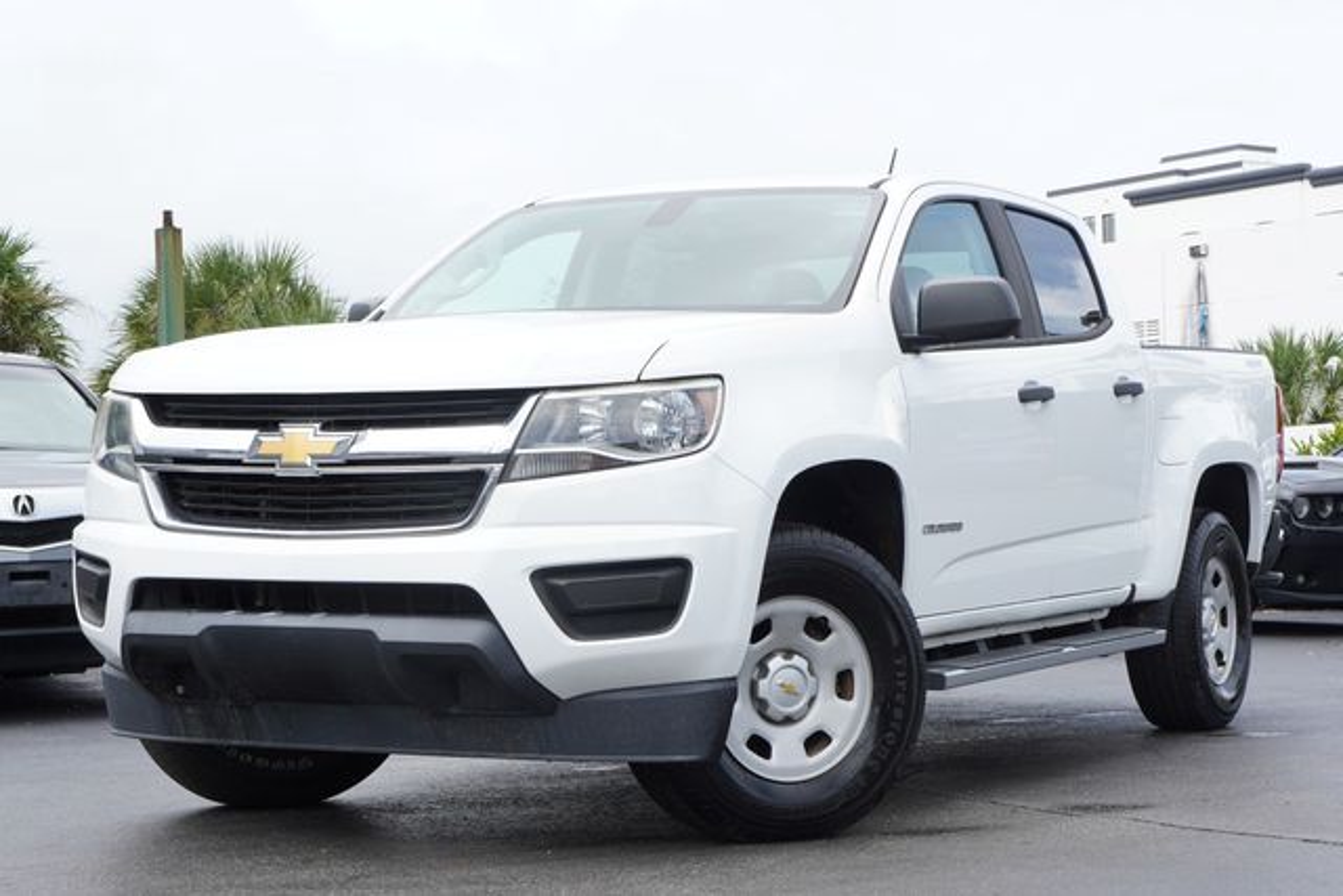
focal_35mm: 72
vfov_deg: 18.9
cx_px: 672
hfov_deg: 28.1
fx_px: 2686
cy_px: 448
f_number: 10
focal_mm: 48
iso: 200
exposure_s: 1/160
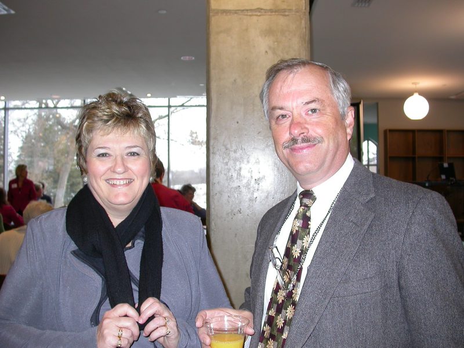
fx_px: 509
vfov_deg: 37.7
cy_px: 174
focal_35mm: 38
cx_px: 232
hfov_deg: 49.0
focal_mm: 7.85
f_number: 2.6
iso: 100
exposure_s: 1/30
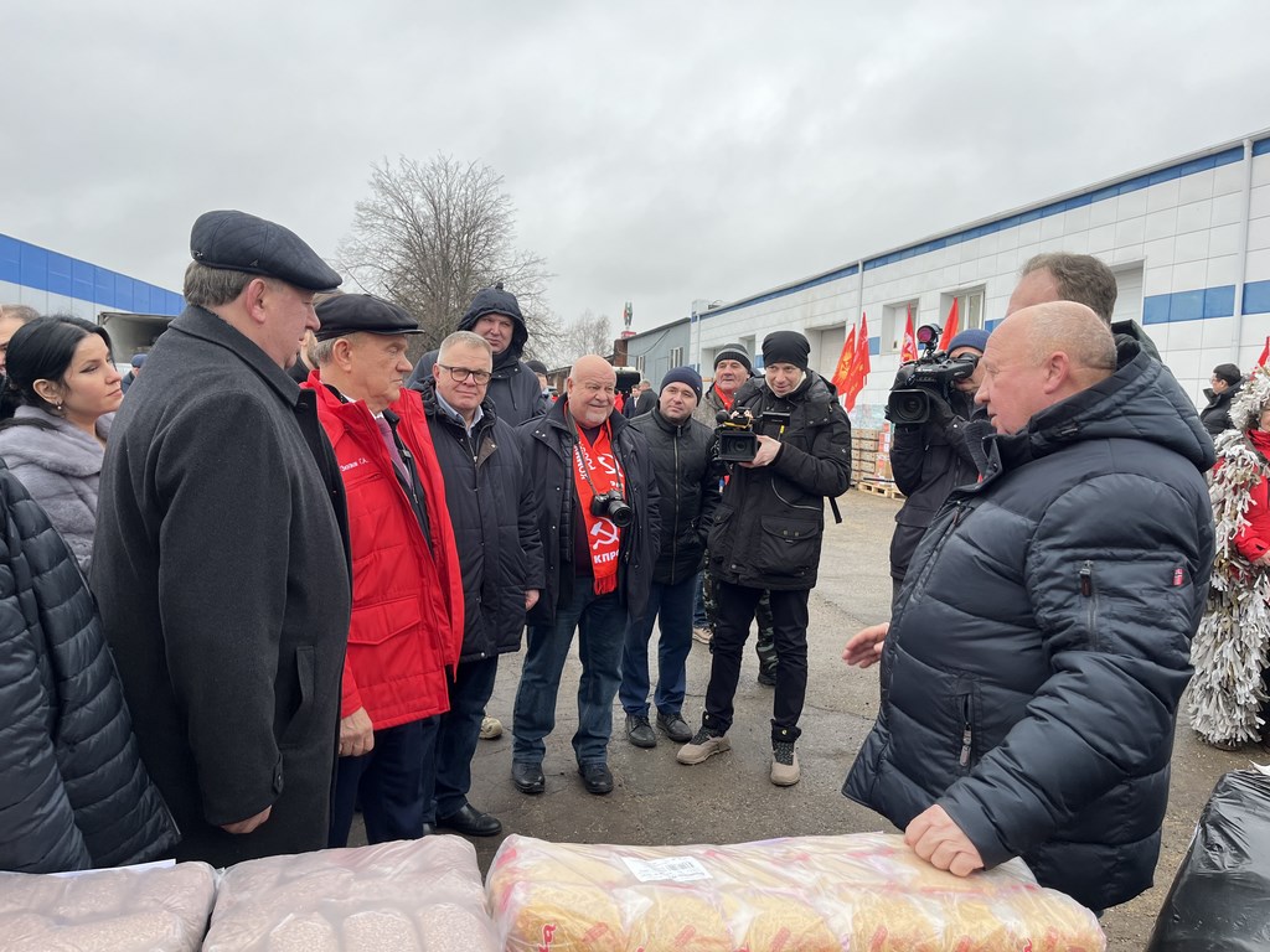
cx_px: 635
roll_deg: -1.6
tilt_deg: -4.2
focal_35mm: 26
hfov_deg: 67.3
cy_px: 476
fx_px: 954
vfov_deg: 53.1
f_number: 1.6
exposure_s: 1/122
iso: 50
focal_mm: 5.1
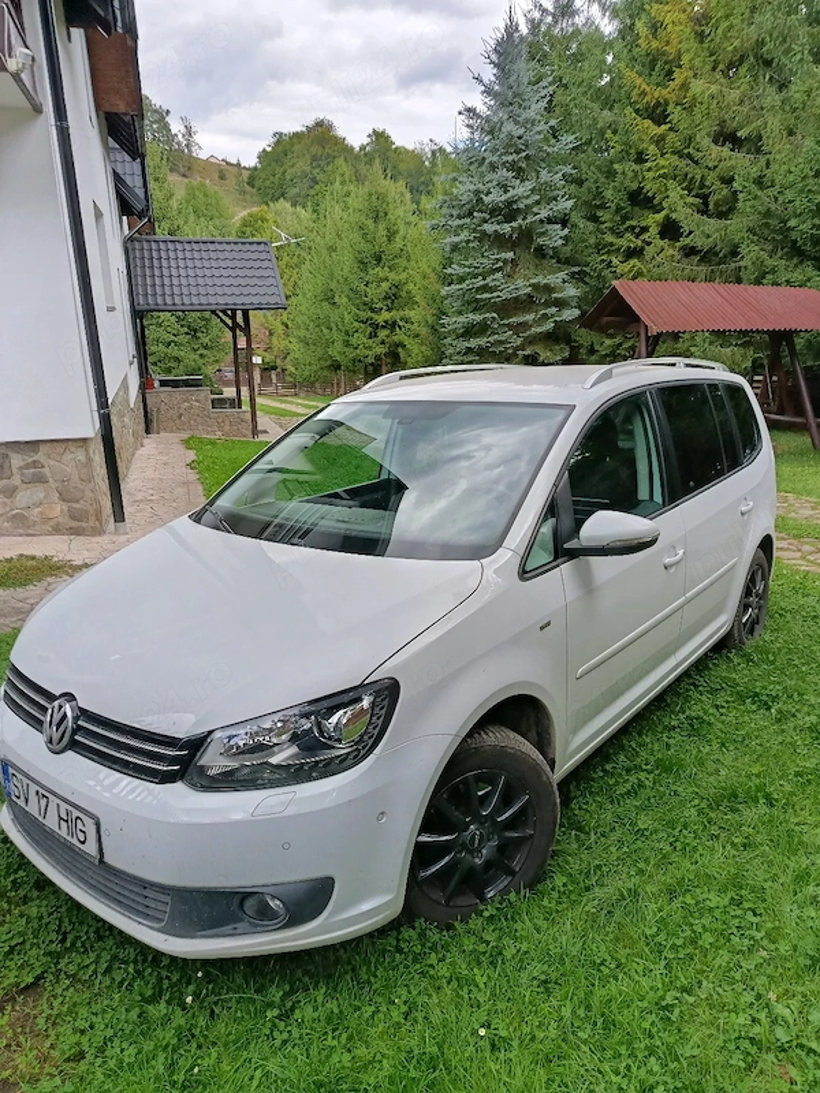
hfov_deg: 56.8
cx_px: 410
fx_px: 758
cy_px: 546
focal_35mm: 24
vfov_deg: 71.6
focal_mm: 5.24
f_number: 1.7
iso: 50
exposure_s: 1/101
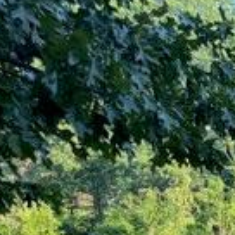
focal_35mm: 125
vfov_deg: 12.6
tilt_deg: -10.4
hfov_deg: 11.1
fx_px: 960
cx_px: 612
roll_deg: +1.3
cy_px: 441
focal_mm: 6.76
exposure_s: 1/622
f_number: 1.78
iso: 100
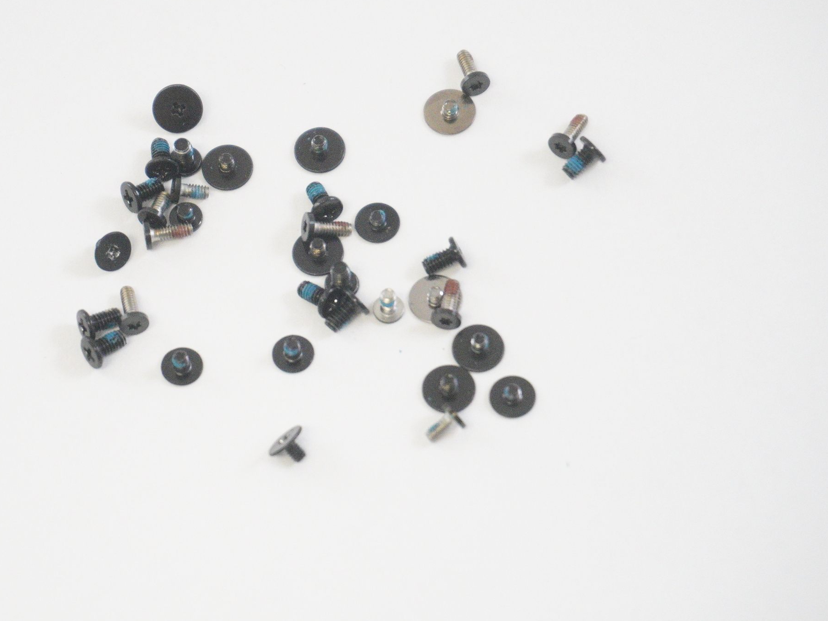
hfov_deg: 19.6
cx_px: 334
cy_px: 280
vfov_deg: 14.8
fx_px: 2392
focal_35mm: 100
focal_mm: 50
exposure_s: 1/250
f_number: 5.6
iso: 6400
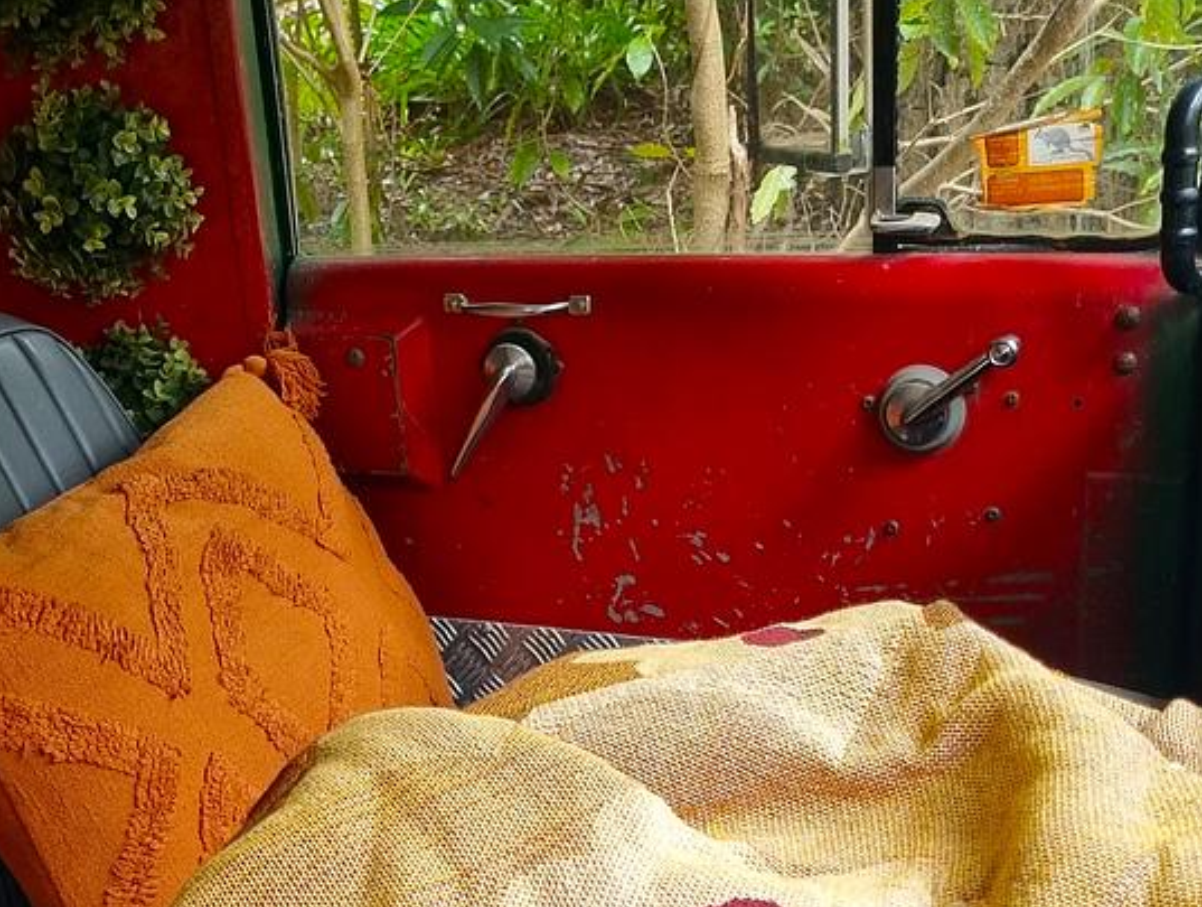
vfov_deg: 46.9
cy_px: 433
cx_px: 528
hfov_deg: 59.7
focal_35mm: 30
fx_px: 1044
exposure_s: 1/100
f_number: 1.8
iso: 160
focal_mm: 5.4
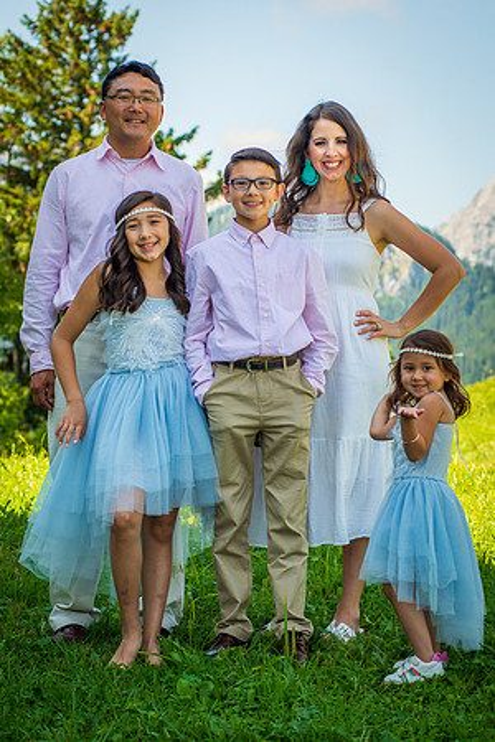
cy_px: 371
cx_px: 282
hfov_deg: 11.4
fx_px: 2473
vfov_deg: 17.1
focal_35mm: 120
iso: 100
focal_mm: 80
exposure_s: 1/500
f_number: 5
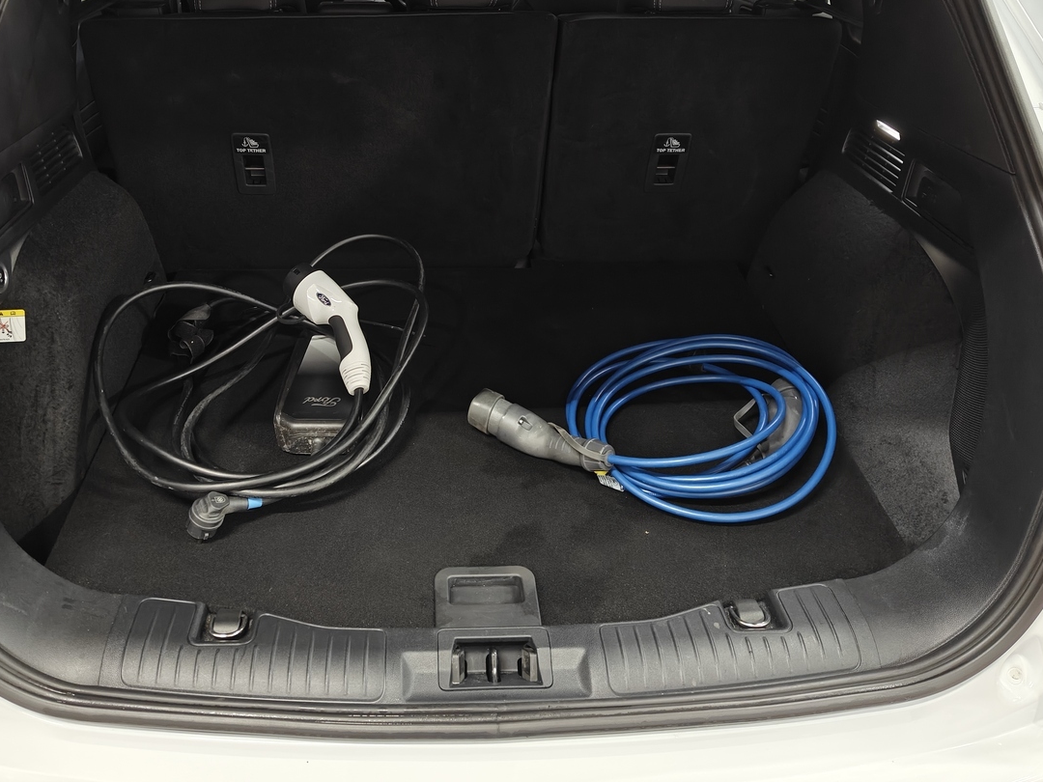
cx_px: 451
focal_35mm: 32
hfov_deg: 56.6
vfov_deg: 43.6
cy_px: 268
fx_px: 964
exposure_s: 1/50
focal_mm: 5.59
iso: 160
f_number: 1.8
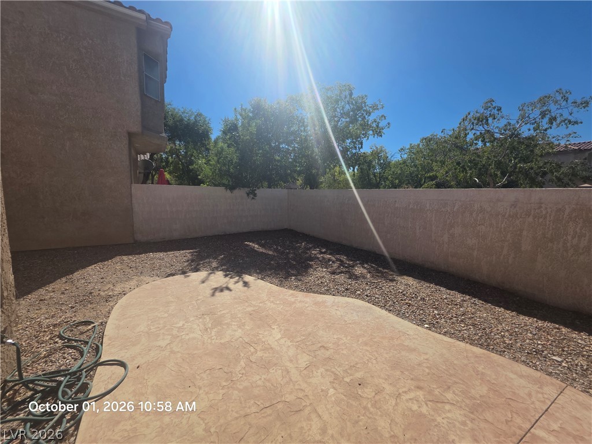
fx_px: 222
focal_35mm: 13
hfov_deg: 106.2
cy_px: 222
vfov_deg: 89.9
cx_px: 296
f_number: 1.9
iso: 40
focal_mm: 2.2
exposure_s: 1/3354
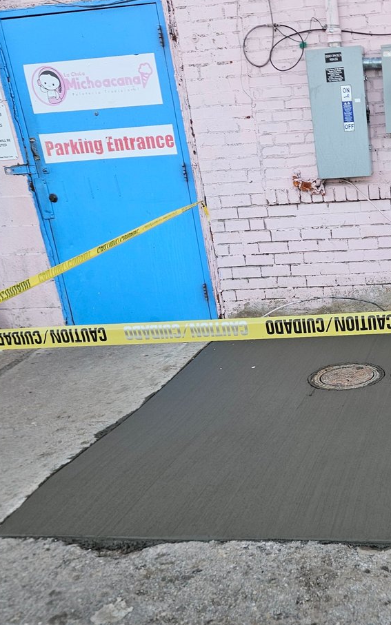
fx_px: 733
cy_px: 380
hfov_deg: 28.0
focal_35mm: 43
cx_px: 394
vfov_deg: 45.9
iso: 40
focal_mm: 5.4
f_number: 1.8
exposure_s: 1/120
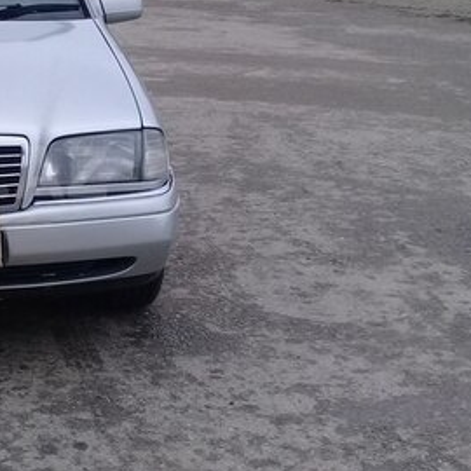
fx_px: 1031
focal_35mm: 67
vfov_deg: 25.6
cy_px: 172
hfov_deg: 23.8
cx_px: -72
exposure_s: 1/462
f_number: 2.2
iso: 50
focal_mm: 3.3
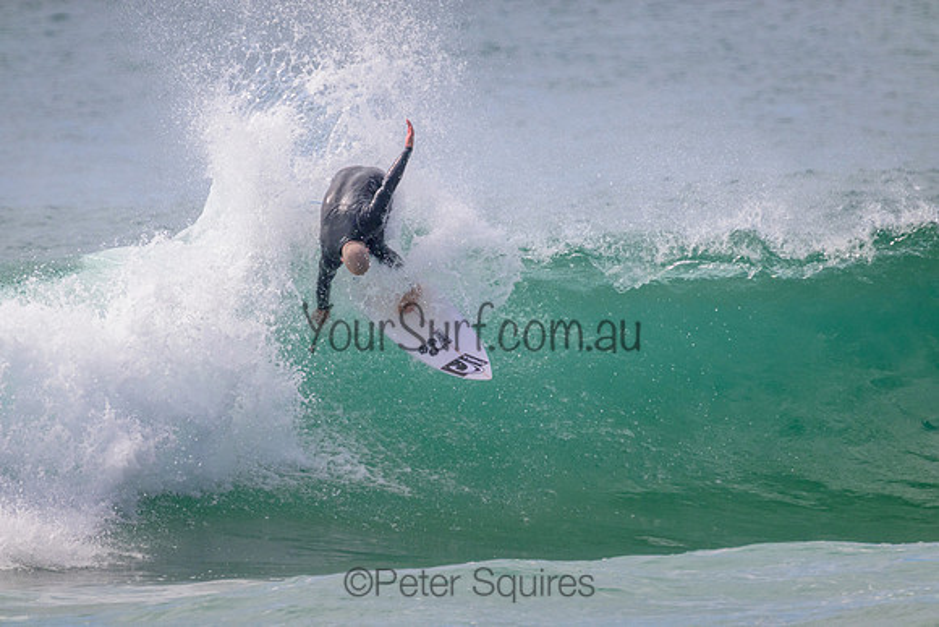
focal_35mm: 800
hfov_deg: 2.6
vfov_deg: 1.7
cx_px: 470
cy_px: 314
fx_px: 20871
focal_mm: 800
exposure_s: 1/2000
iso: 1250
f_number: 11
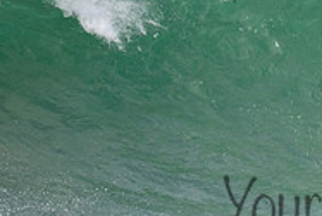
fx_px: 22226
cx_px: 401
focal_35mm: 2483
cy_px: 187
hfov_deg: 0.8
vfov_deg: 0.6
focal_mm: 800
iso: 1400
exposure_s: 1/2000
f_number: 11
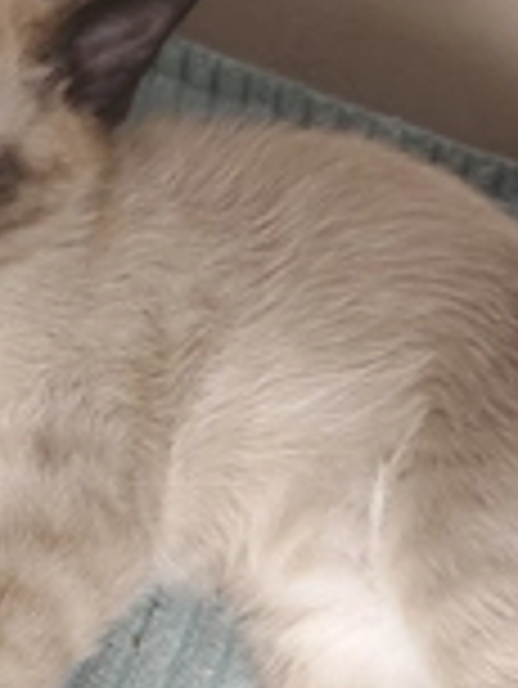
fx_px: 1195
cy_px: 616
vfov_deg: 30.8
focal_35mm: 60
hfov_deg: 23.6
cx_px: 27
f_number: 1.63
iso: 1000
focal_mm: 8.72
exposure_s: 1/25
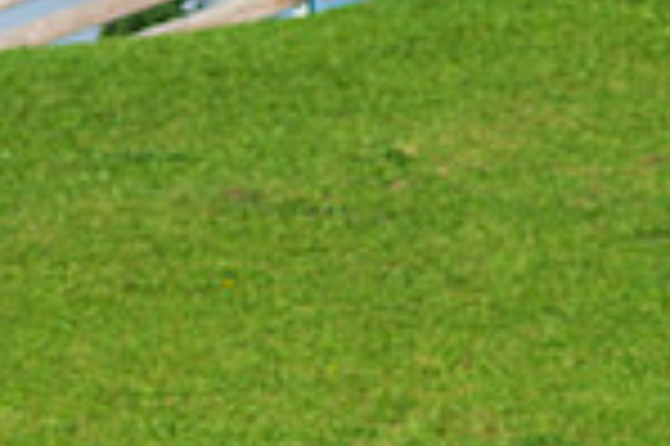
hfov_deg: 3.7
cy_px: 592
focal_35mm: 565
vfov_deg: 2.4
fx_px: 10504
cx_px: 355
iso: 160
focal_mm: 145
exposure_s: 1/1250
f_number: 5
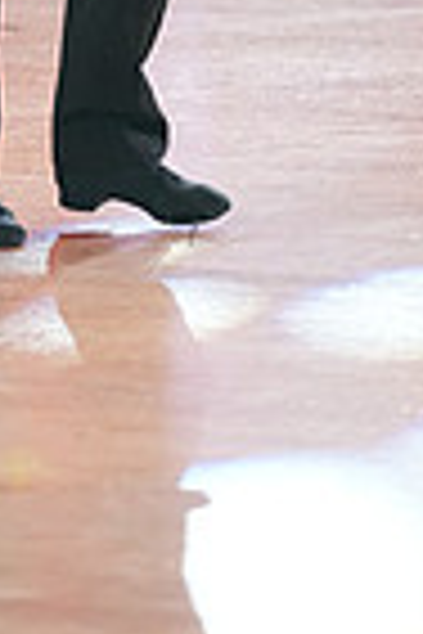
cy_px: -638
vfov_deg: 3.8
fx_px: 9393
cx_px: 74
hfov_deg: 2.6
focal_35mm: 533
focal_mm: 130
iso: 3200
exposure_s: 1/640
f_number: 2.8
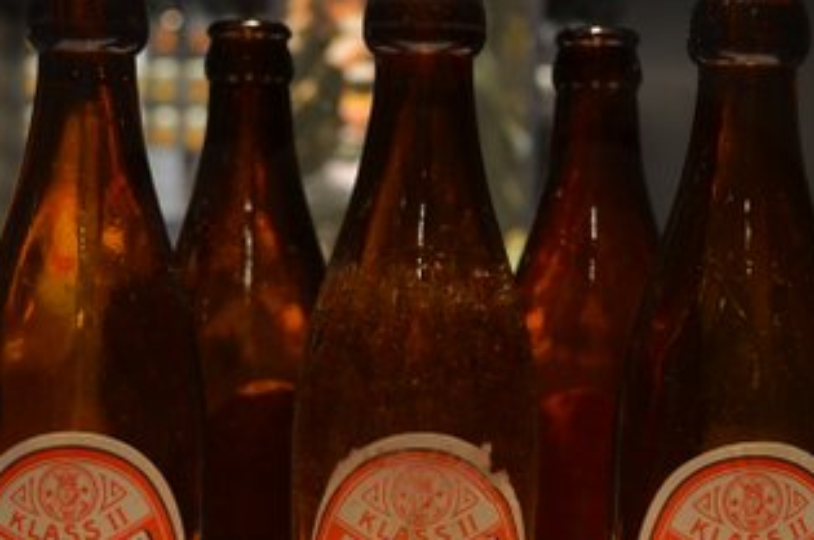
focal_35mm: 83
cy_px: 388
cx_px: 406
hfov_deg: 24.5
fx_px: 1873
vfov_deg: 16.3
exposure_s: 1/60
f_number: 4.5
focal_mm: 29
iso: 640
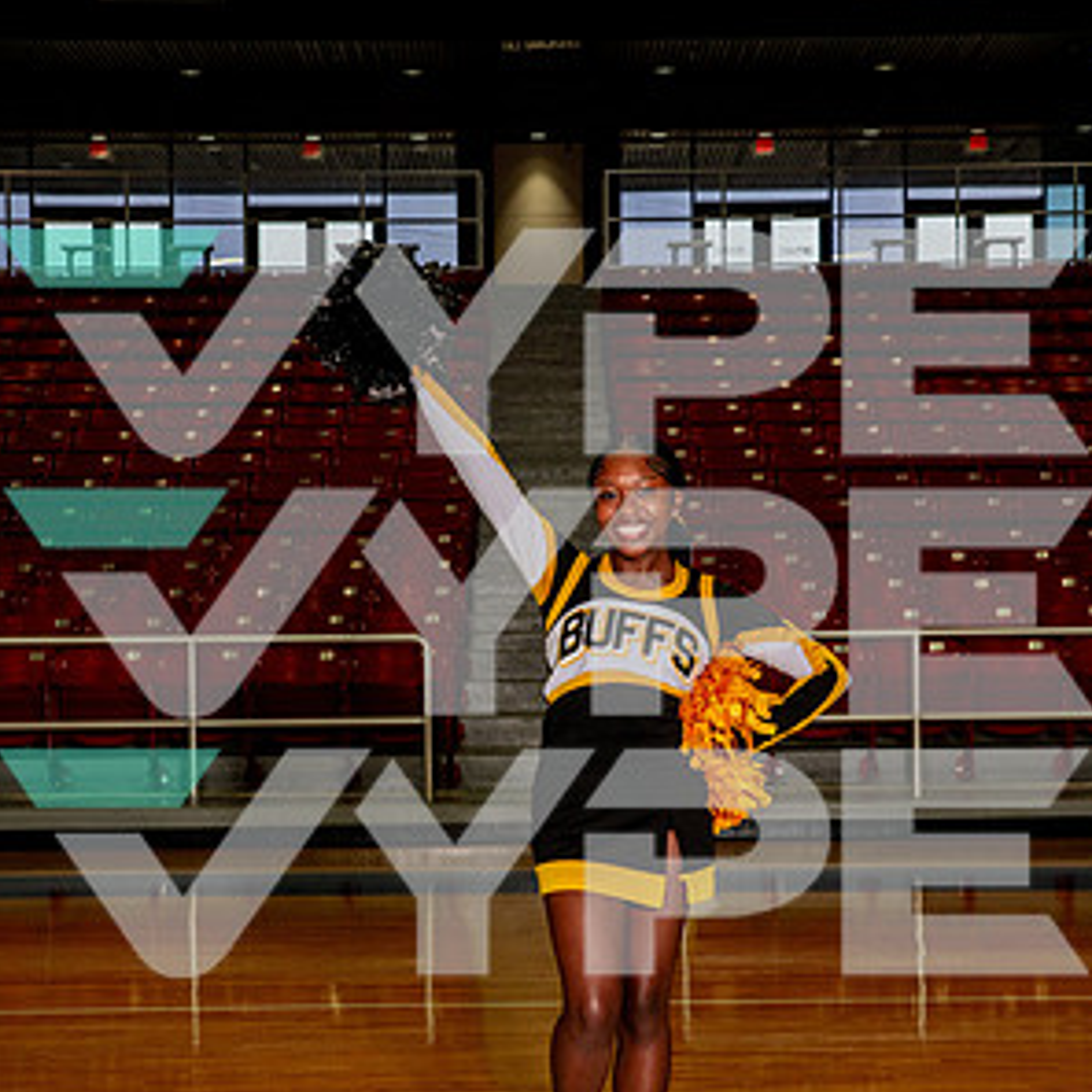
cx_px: 550
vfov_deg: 23.0
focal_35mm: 75
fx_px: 2677
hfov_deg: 23.1
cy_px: 605
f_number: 7.1
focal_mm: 58
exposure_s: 1/320
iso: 800
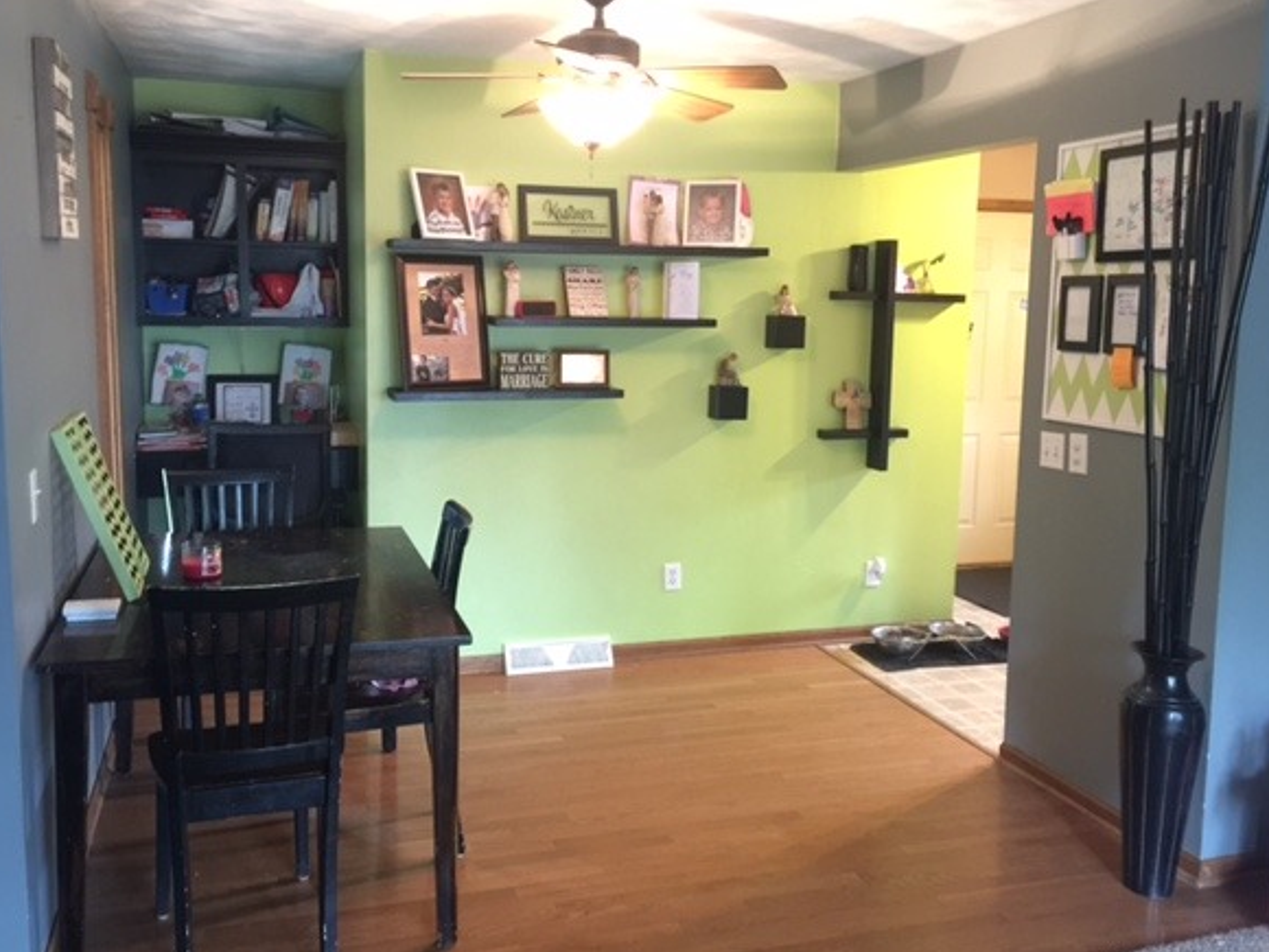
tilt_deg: -7.4
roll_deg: -2.2
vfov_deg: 44.1
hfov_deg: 56.8
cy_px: 433
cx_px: 608
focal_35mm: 32
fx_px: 1173
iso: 125
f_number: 2.2
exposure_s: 1/4
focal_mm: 4.15
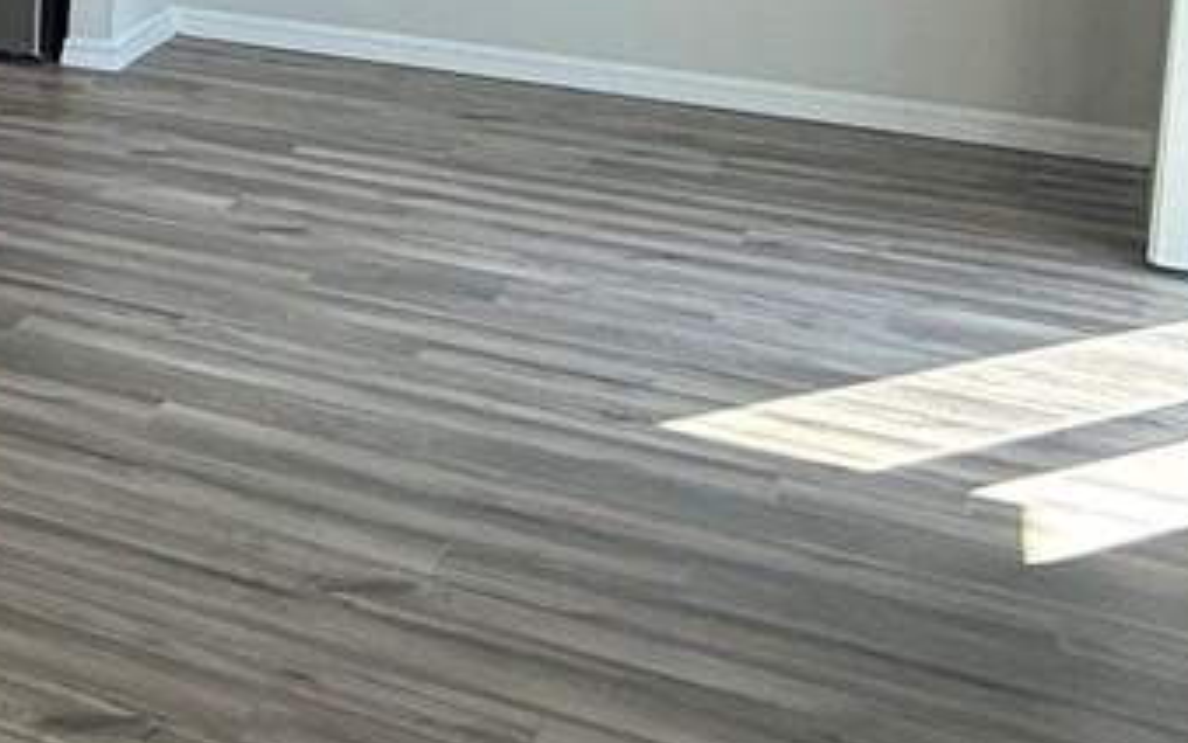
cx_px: -1002
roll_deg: +0.1
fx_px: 2267
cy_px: -270
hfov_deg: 20.2
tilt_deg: -3.6
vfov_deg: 17.3
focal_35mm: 70
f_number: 2.2
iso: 125
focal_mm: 2.22
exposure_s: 1/120
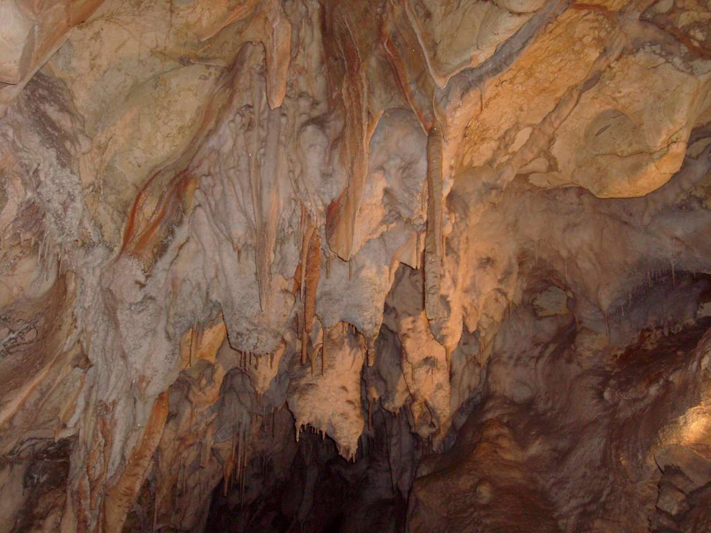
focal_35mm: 52
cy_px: 266
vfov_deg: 28.0
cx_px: 356
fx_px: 1068
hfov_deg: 36.8
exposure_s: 1/60
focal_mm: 8.7
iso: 160
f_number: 3.3
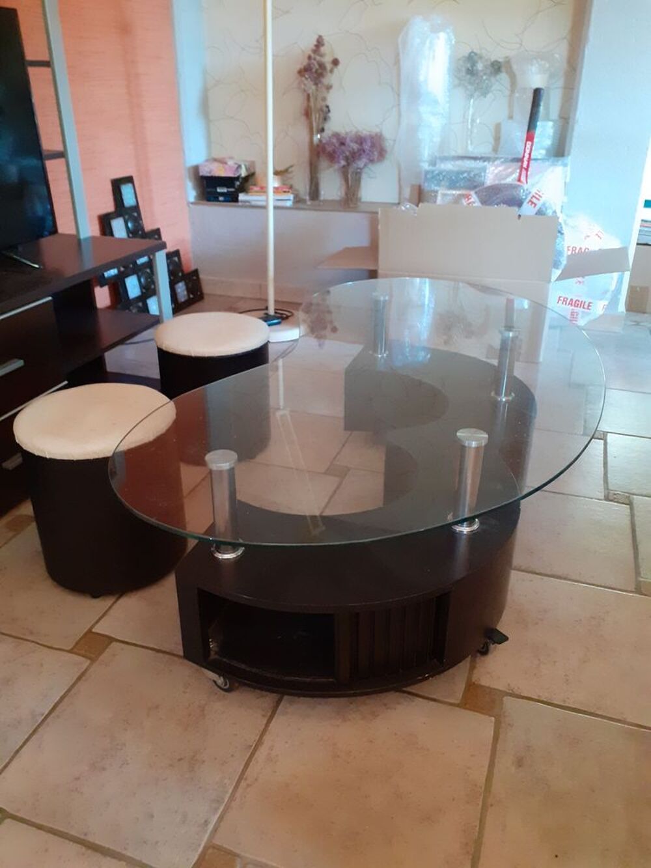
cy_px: 434
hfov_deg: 51.4
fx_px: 677
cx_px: 326
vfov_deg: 65.3
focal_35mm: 27
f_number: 1.9
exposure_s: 1/25
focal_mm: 3.6
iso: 500
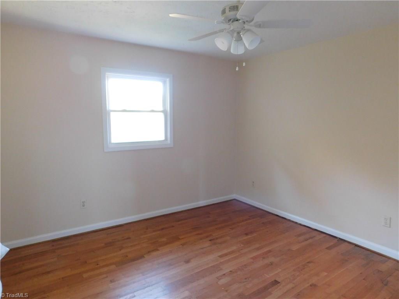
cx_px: 200
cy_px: 150
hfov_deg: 73.9
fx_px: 265
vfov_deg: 58.9
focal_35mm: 23
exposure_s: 1/13
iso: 400
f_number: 3
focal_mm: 4
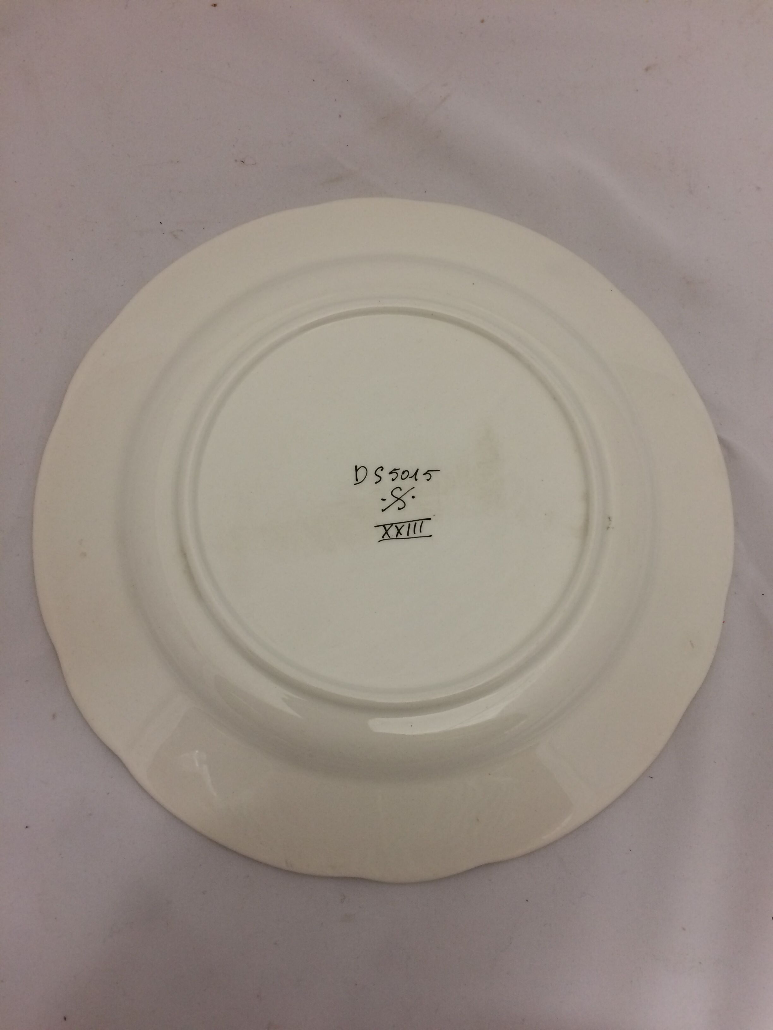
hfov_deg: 48.2
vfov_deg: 61.7
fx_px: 863
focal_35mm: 29
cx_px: 386
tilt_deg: -75.4
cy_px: 515
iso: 100
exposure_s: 1/33
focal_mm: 4.15
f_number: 2.2
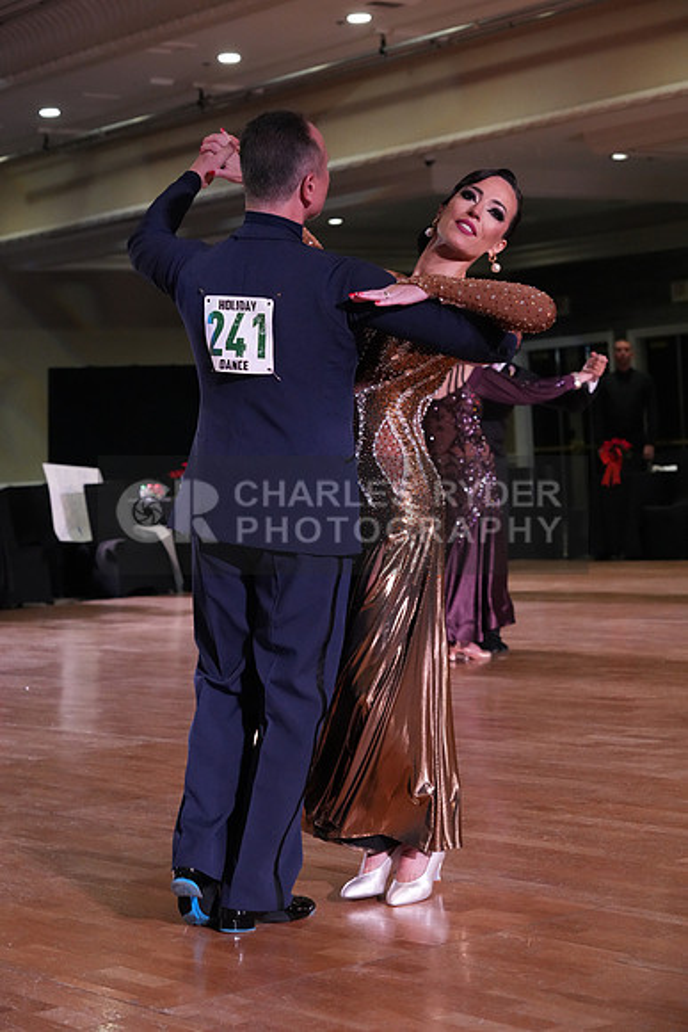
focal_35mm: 75
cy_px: 516
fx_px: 2149
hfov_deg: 18.2
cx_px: 344
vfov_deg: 27.0
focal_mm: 75
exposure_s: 1/320
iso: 5000
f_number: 5.6
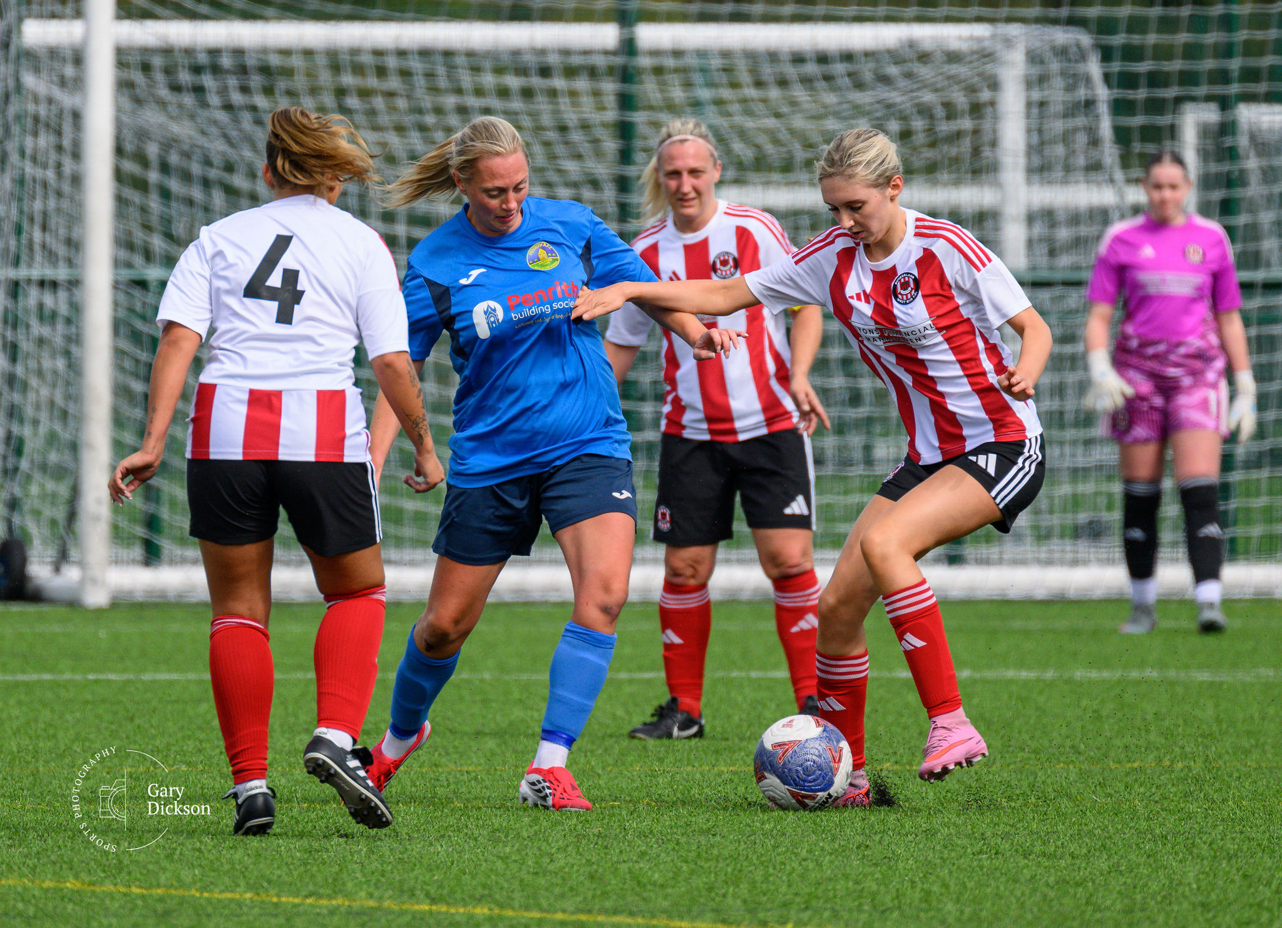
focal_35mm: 746
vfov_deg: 1.9
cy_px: 230
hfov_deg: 2.7
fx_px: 27273
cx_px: 544
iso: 560
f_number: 5.6
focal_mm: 400
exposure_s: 1/1600
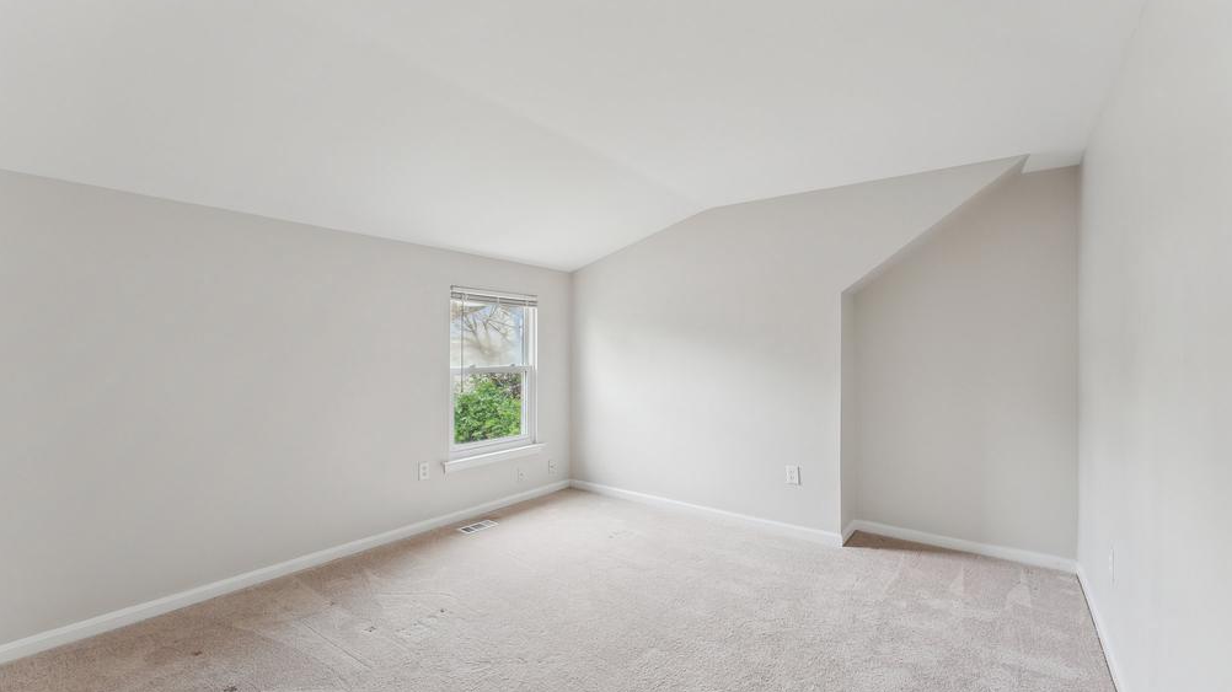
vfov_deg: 67.8
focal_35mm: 16
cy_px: 331
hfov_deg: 100.3
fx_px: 514
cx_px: 607
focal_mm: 14.7
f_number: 9
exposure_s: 1/13
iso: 250
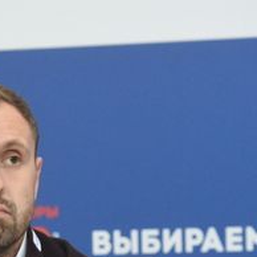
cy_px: 287
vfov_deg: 5.2
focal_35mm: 337
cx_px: -85
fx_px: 2831
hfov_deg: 5.2
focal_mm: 110
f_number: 4
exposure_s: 1/500
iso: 12800
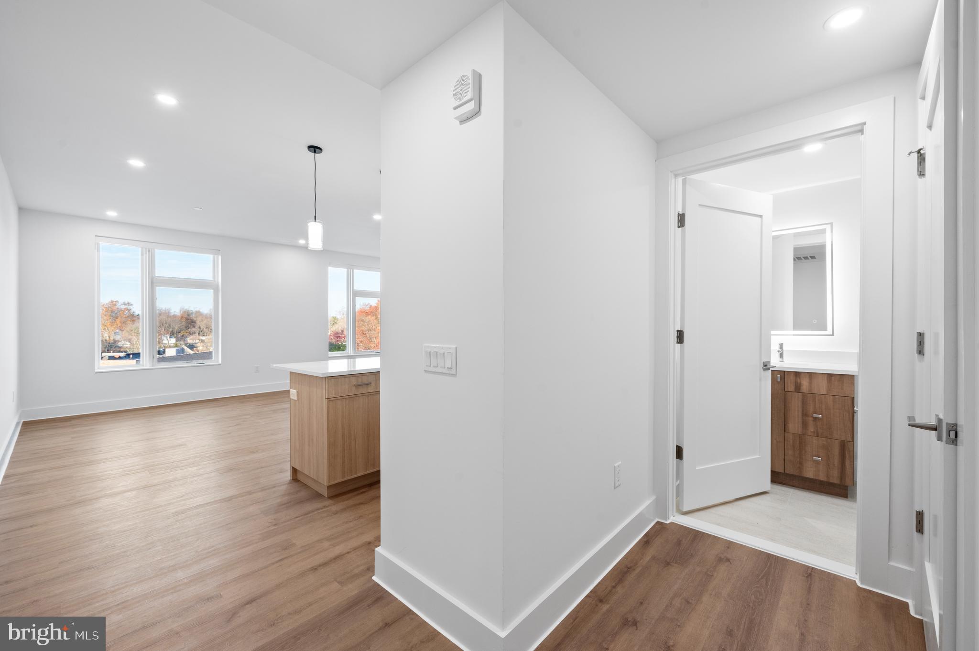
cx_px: 490
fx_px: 380
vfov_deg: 81.1
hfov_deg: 104.3
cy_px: 326
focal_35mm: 14
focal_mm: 14
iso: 320
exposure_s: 1/13
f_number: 9
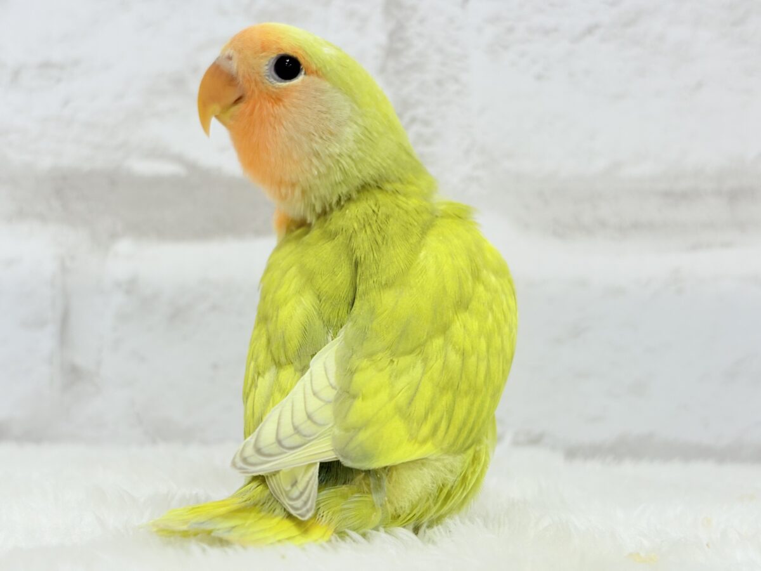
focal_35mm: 52
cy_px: 286
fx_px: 1143
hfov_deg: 36.8
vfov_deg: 28.0
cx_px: 380
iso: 64
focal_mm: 5.96
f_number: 1.6
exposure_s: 1/100
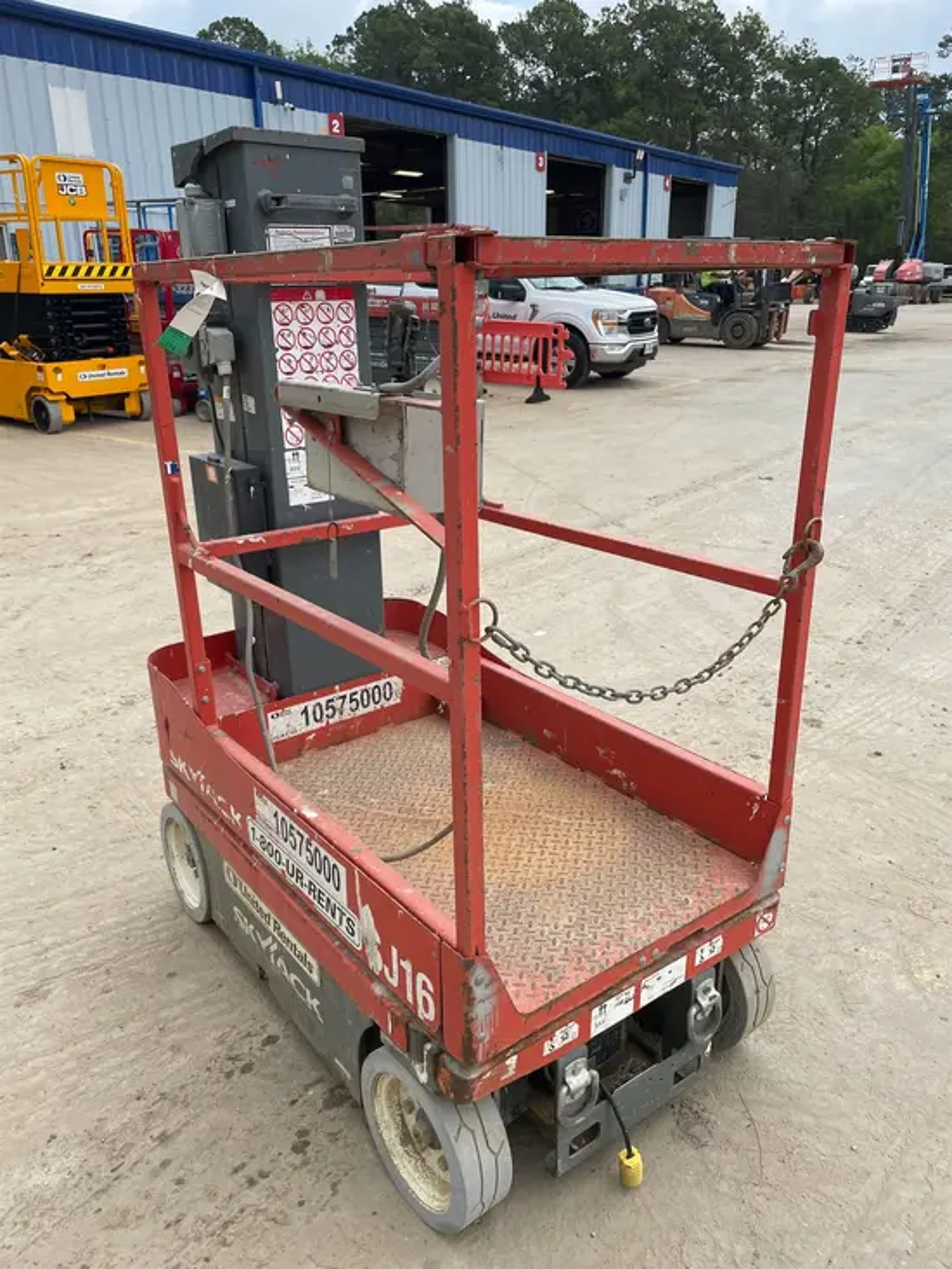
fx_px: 953
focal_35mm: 26
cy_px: 634
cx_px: 476
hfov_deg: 53.1
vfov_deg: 67.3
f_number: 1.6
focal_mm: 4.2
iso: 50
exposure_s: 1/1949
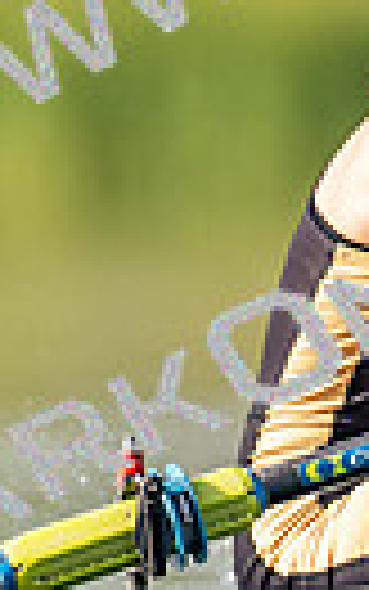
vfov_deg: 0.8
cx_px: 400
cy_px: 182
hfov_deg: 0.5
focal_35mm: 2700
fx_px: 43396
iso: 200
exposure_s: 1/2500
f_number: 4
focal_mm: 600
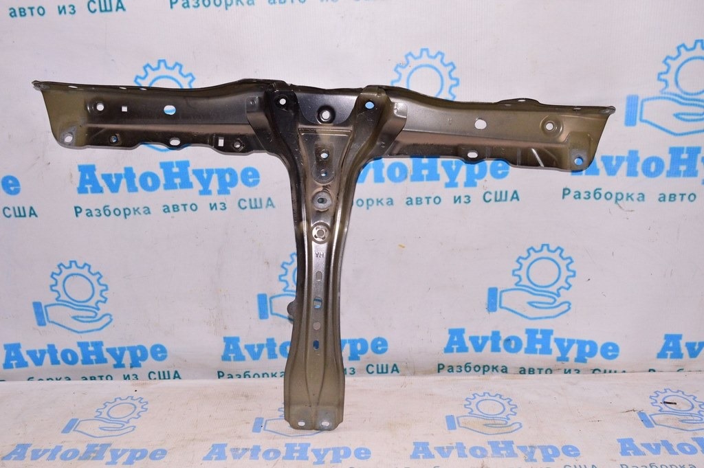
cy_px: 234
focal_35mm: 33
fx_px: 645
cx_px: 352
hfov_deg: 57.3
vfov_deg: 39.9
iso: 1600
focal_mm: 22
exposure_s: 1/160
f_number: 8
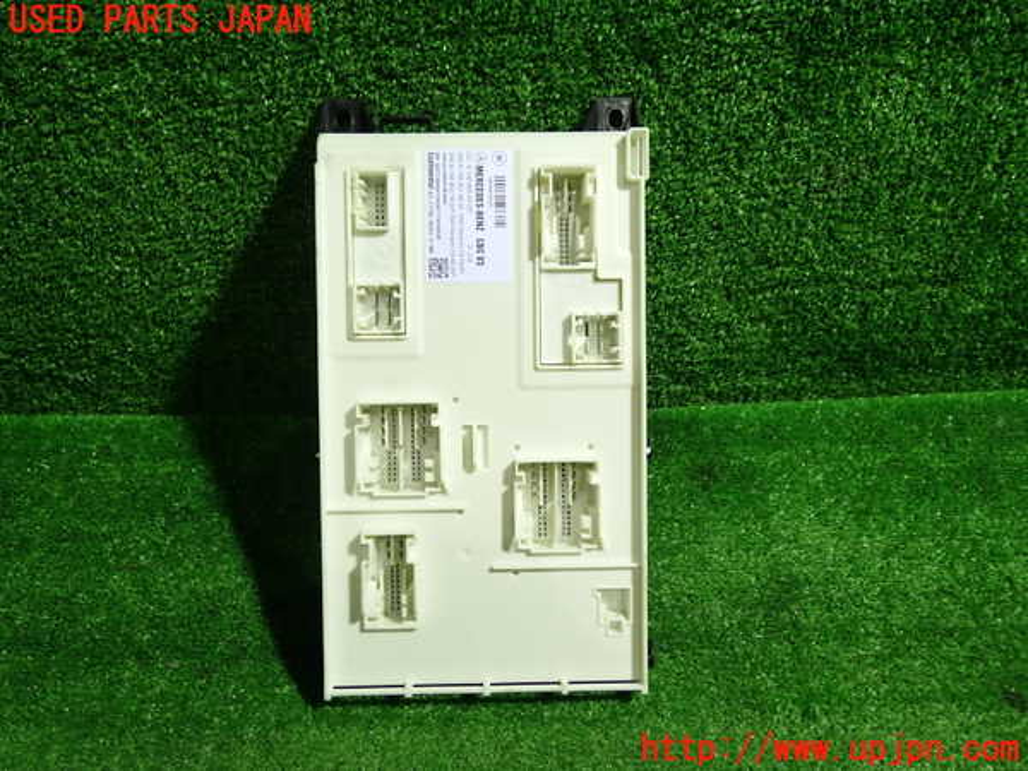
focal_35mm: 30
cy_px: 386
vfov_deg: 46.8
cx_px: 514
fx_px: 891
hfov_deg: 60.0
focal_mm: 5.4
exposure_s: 1/40
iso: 200
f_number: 2.3
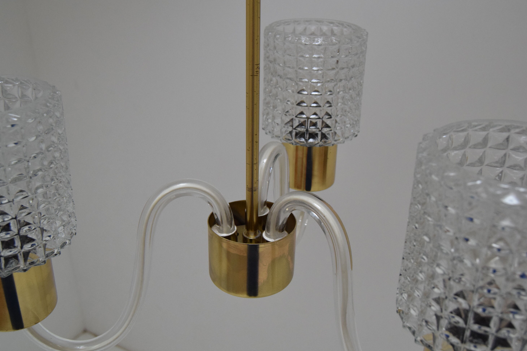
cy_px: 179
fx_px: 542
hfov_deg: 51.9
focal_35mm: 37
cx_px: 262
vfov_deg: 35.9
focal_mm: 24
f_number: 7.1
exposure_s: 1/200
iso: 1600
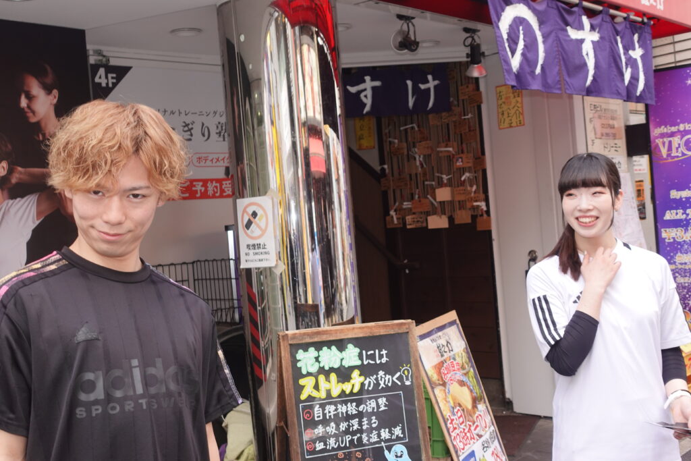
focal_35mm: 47
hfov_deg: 41.9
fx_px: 902
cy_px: 230
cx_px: 346
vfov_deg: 28.7
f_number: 4
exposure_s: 1/100
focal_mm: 17.79
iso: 125
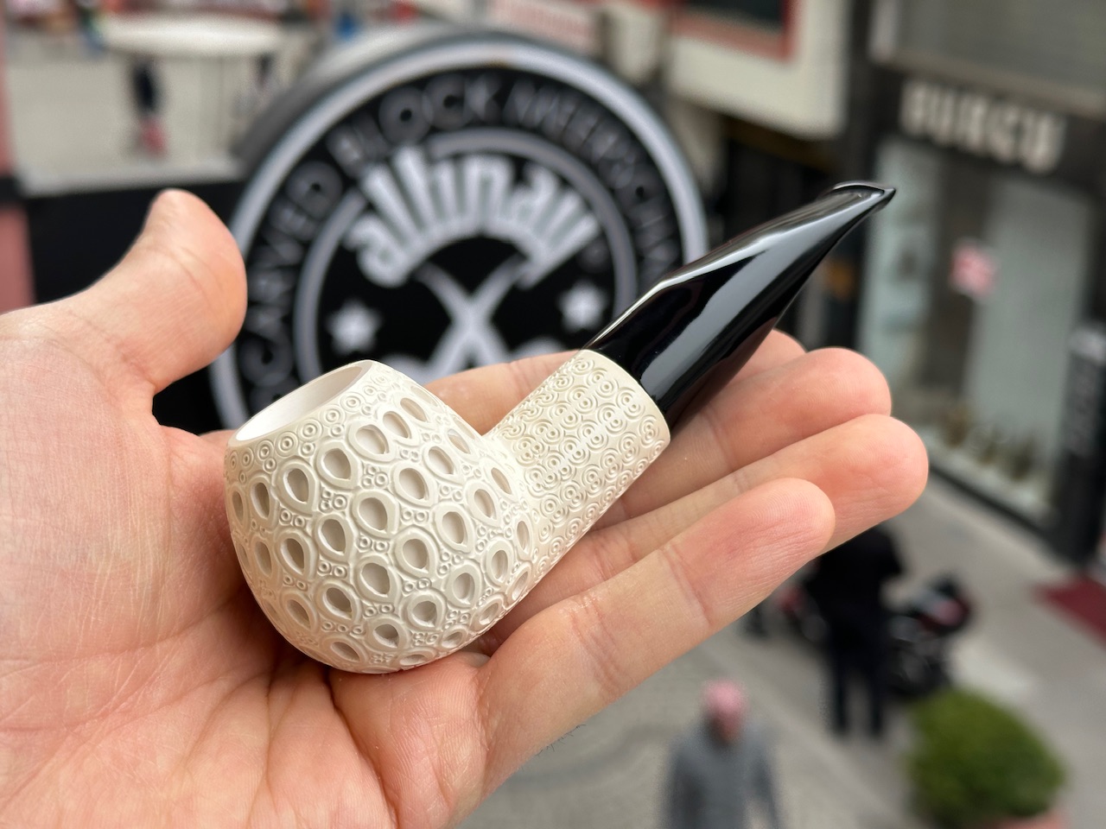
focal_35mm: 48
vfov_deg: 30.3
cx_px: 553
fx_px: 1534
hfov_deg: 39.7
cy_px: 414
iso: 64
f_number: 1.78
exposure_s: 1/323
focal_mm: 6.86
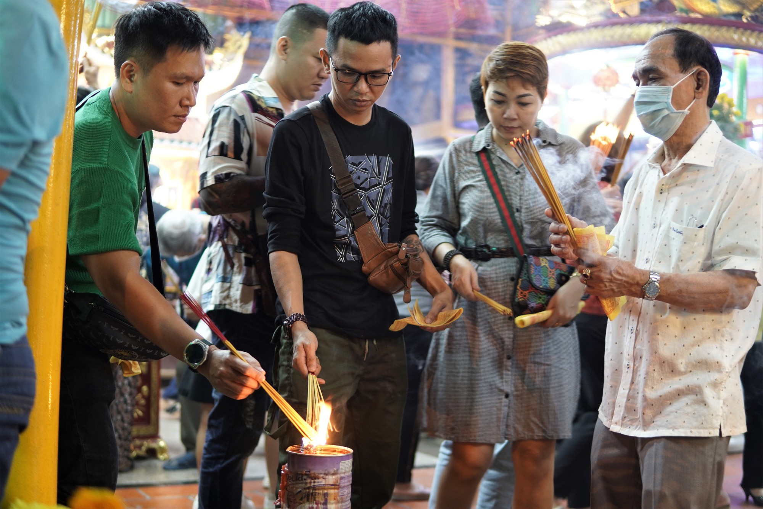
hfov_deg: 43.6
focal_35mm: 45
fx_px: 954
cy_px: 254
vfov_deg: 29.9
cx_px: 382
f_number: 1.4
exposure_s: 1/50
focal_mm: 30
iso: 250
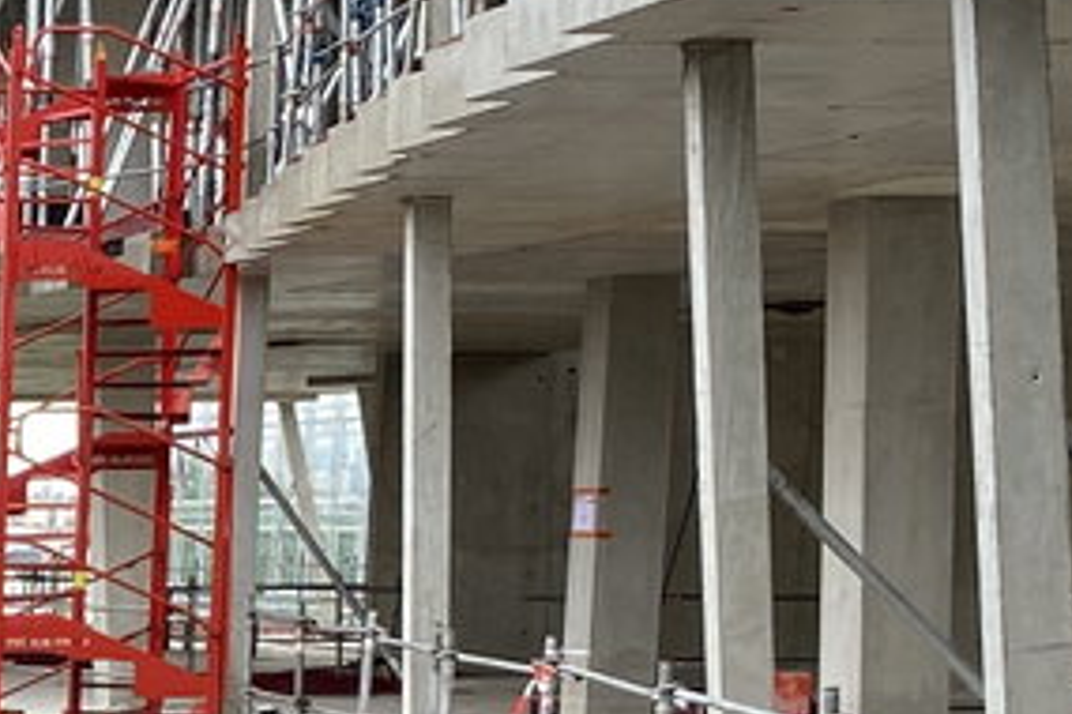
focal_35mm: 133
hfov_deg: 13.9
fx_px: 3960
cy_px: 1255
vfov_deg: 9.8
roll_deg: -0.7
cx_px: -812
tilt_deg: -10.2
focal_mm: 4.25
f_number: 1.8
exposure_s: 1/131
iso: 32
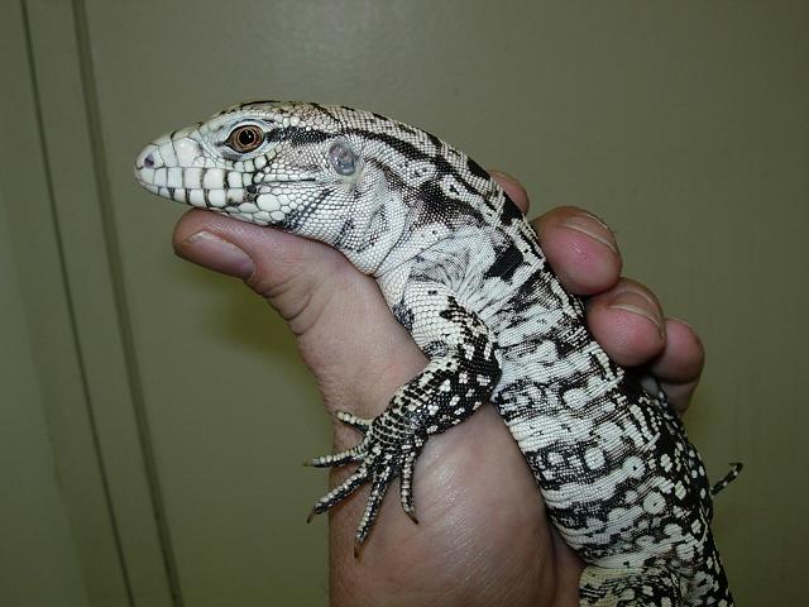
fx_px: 888
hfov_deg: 49.0
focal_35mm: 38
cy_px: 304
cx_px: 404
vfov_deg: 37.7
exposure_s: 1/32
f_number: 4.8
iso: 79
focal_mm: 7.8
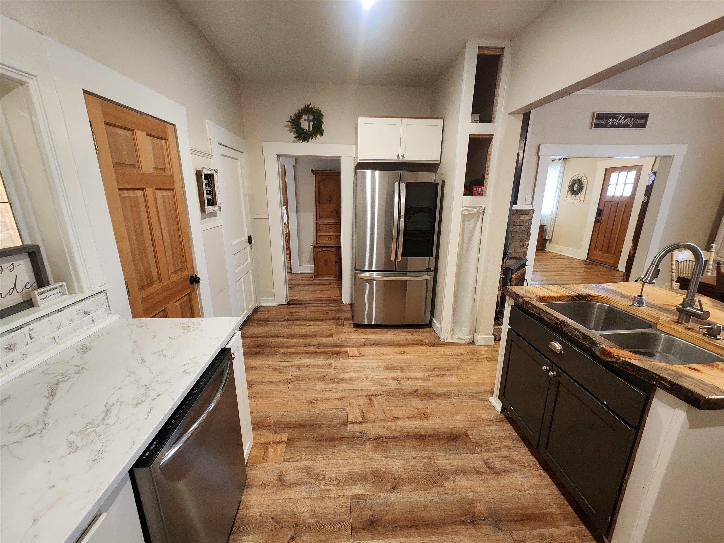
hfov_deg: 106.2
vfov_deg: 89.9
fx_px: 272
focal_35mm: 13
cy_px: 272
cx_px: 362
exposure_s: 1/30
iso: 500
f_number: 2.2
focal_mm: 2.2
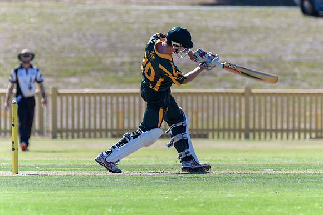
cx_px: 177
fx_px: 6960
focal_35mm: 776
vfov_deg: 1.8
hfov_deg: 2.7
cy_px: 97
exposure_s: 1/800
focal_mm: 450
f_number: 6
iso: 400
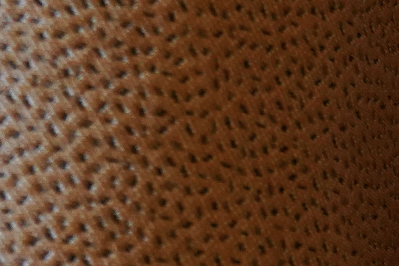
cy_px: 740
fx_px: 2072
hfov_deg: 9.6
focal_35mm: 187
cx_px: 980
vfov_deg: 6.8
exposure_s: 1/200
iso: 4000
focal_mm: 31
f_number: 5
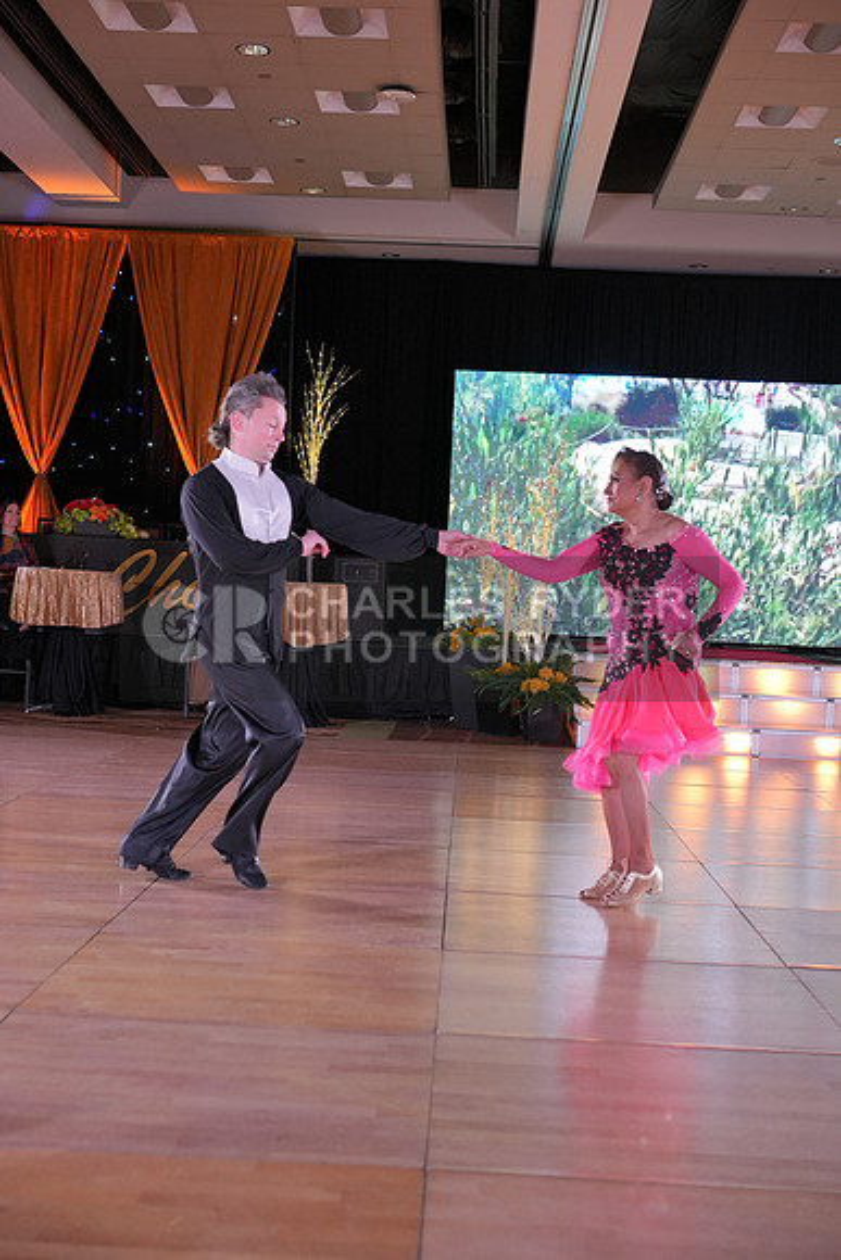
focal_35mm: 50
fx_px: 1751
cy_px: 630
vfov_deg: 39.6
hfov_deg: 27.0
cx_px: 420
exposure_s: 1/400
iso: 2000
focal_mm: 50
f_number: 4
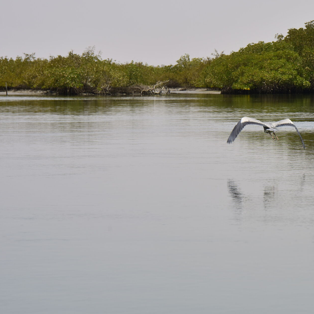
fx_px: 2514
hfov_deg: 7.1
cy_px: 163
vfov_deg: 7.1
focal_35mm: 245
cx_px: 287
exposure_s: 1/320
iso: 100
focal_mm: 150
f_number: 9
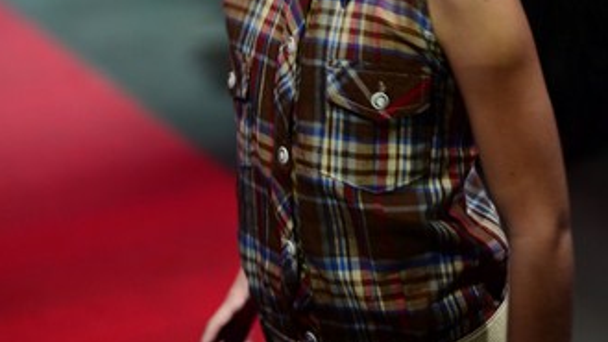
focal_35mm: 124
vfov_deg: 9.6
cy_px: -81
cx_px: 314
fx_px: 1999
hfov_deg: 17.3
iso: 320
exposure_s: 1/160
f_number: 1.4
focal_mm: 50
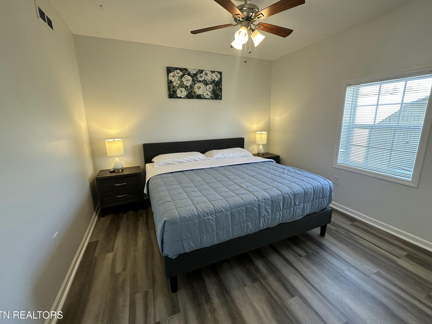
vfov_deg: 81.7
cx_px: 221
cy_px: 157
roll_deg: +0.4
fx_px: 187
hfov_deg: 98.2
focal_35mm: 15
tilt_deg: -11.4
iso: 200
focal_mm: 2.22
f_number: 2.2
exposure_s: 1/120
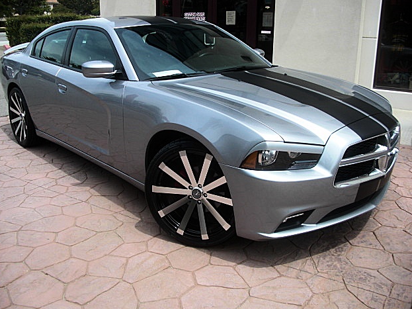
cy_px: 154
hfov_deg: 50.1
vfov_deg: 38.7
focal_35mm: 37
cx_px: 202
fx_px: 440
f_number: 2.8
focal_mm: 6.3
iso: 50
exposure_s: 1/640
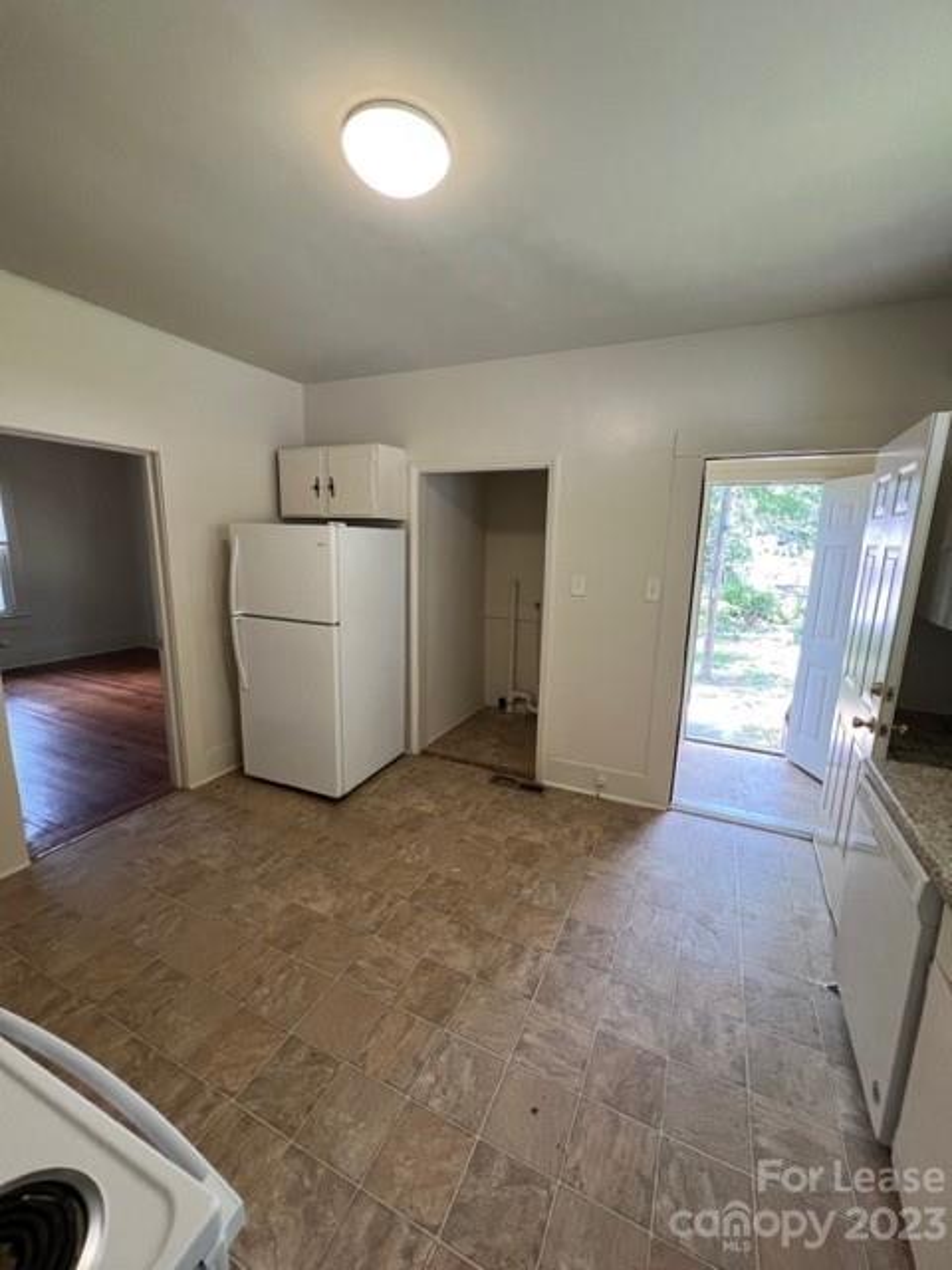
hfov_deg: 89.9
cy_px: 635
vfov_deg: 106.2
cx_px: 476
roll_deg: -1.3
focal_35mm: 13
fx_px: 477
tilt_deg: -10.0
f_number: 1.8
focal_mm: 1.57
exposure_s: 1/82
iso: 250
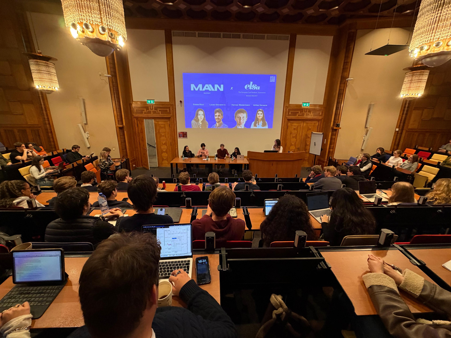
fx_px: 182
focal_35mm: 14
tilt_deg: -16.1
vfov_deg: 85.7
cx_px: 226
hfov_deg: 102.1
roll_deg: -0.7
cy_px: 169
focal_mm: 2.22
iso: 250
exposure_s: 1/50
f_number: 2.2
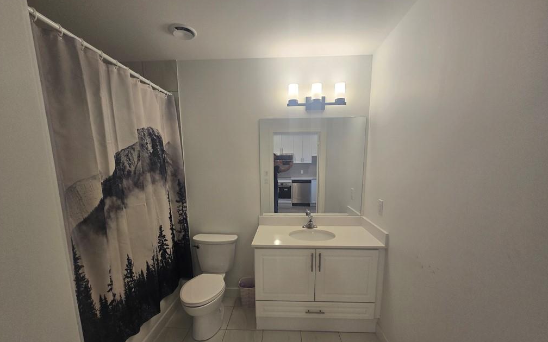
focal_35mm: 14
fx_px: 209
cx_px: 273
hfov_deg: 105.3
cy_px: 201
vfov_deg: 77.9
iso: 80
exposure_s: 1/60
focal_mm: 2.2
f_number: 2.2
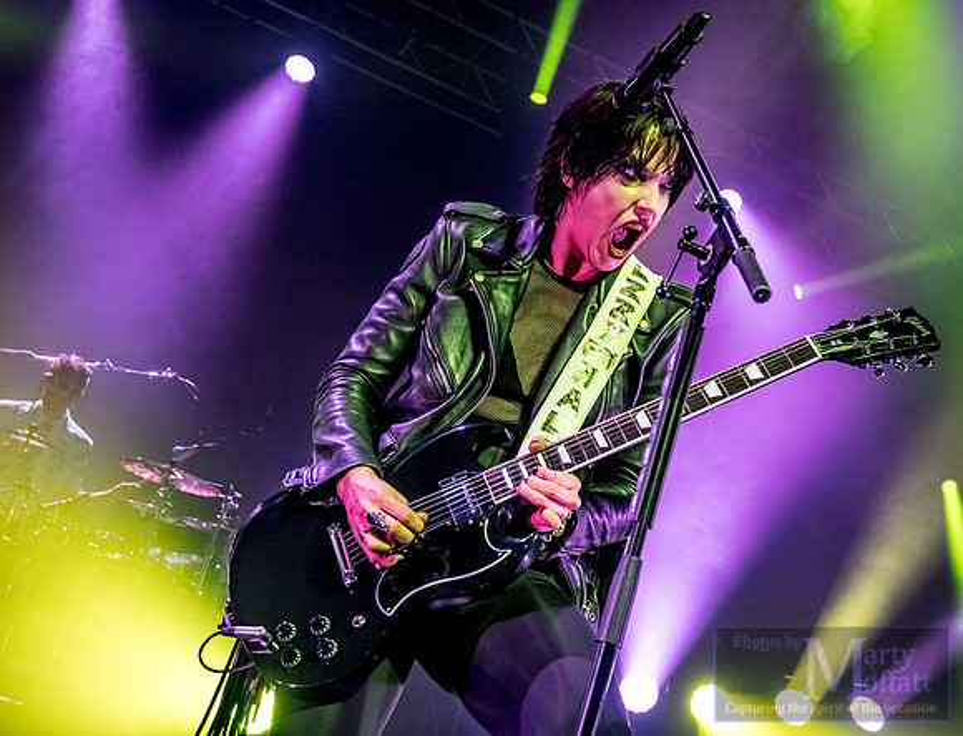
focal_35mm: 55
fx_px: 1548
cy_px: 337
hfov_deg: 34.5
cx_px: 536
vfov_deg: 26.7
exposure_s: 1/160
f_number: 4
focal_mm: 25
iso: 800
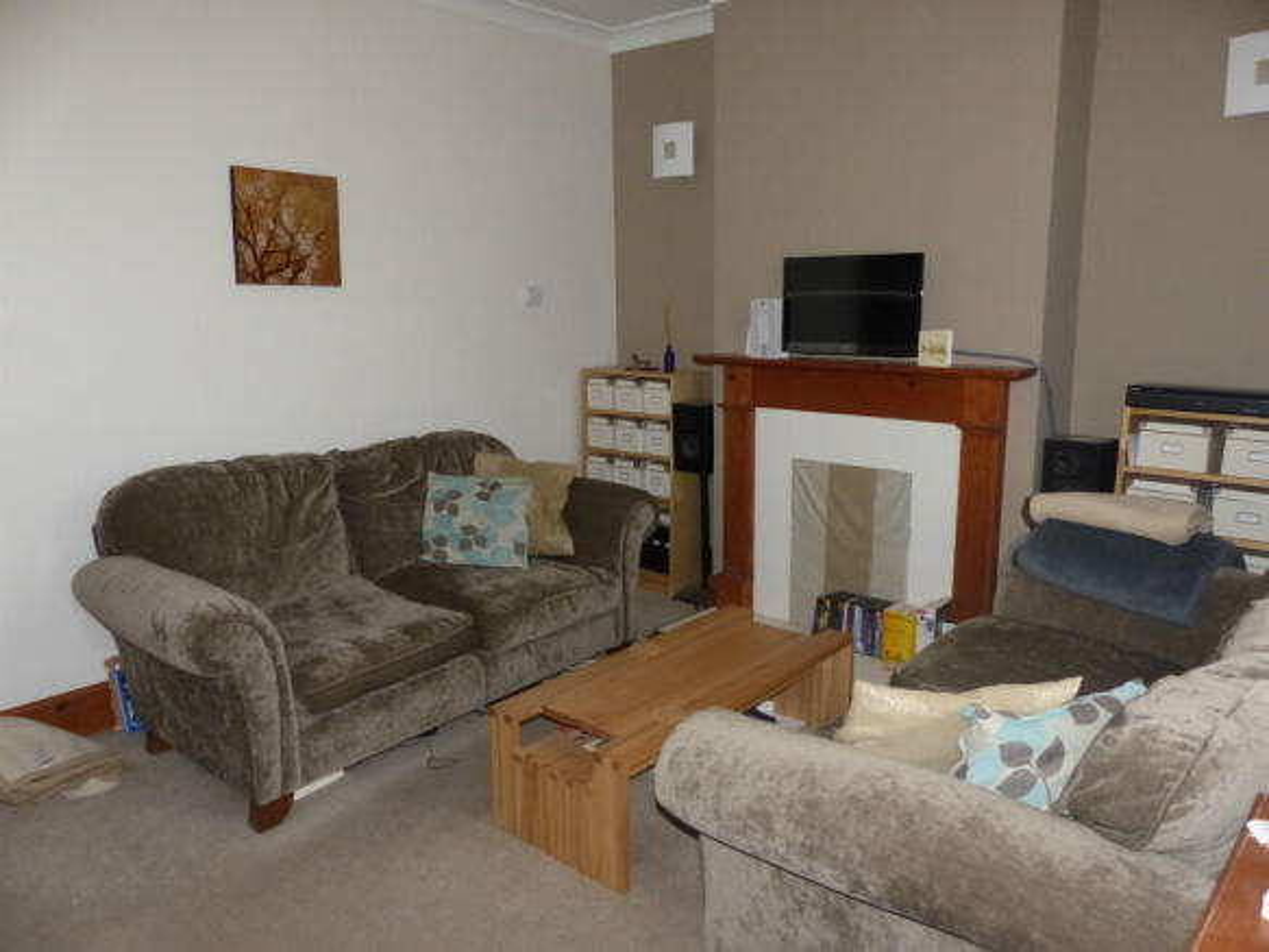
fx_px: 916
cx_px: 634
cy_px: 476
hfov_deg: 69.4
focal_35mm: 25
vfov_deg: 54.9
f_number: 2.8
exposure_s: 1/60
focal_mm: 4.5
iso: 400
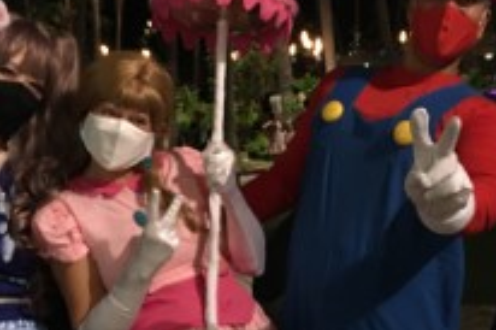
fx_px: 909
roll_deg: +0.3
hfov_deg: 30.5
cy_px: 253
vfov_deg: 20.4
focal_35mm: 66
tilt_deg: -10.1
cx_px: 270
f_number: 2.2
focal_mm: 4.15
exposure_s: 1/15
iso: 400
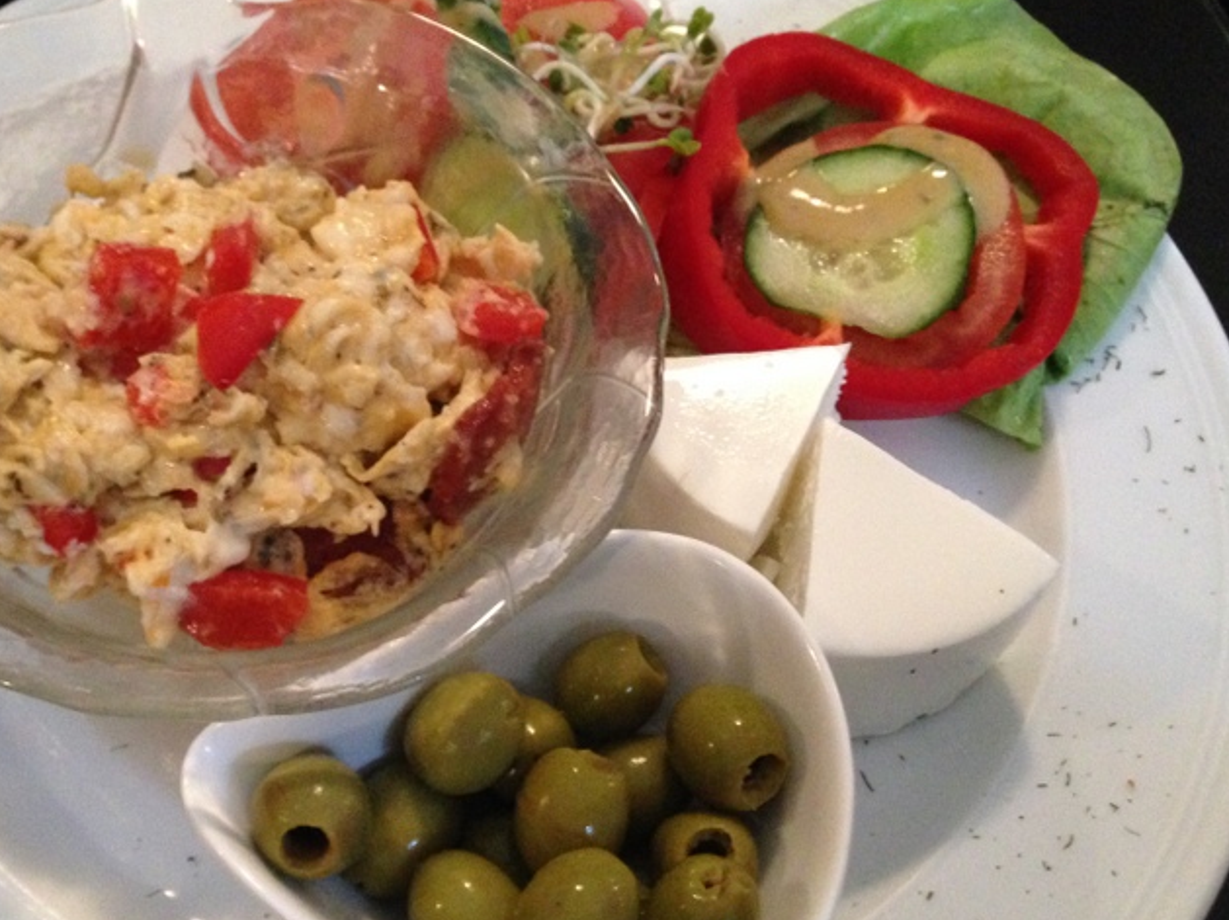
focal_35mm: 42
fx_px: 1490
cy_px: 529
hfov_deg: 44.6
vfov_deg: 34.3
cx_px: 487
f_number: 2.4
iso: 640
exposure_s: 1/15
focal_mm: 4.12
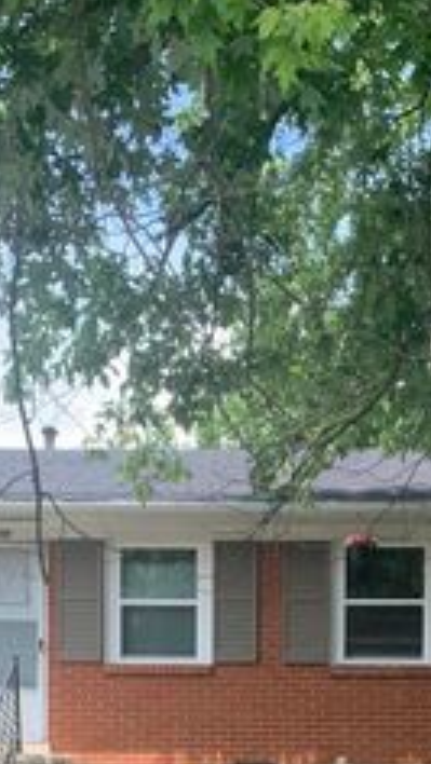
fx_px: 1623
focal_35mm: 80
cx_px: 311
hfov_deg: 15.1
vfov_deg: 24.3
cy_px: 889
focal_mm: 4.25
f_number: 1.8
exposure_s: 1/623
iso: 25
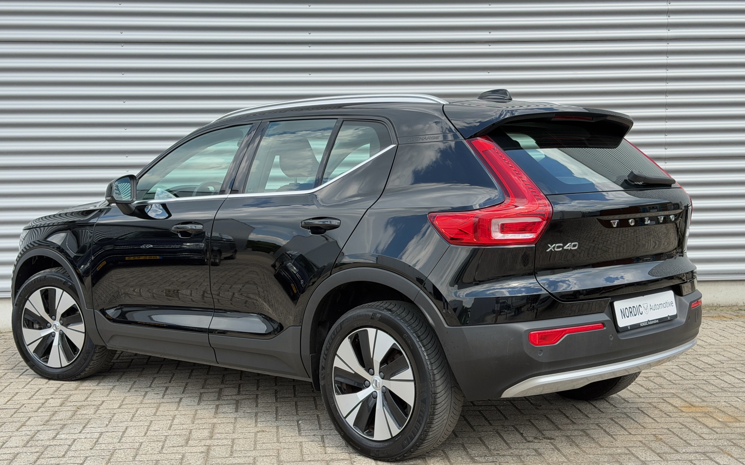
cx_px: 373
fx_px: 1036
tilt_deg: -3.6
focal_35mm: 51
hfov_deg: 39.6
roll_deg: +1.2
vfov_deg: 25.3
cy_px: 243
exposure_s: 1/1085
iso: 80
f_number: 1.78
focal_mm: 6.76
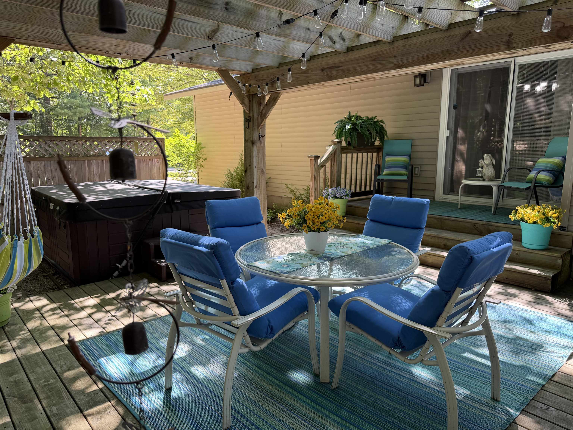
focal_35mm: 24
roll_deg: +0.4
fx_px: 397
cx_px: 286
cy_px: 215
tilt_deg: -9.7
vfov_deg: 56.8
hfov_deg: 71.6
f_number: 1.78
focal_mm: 6.76
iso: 80
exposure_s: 1/176
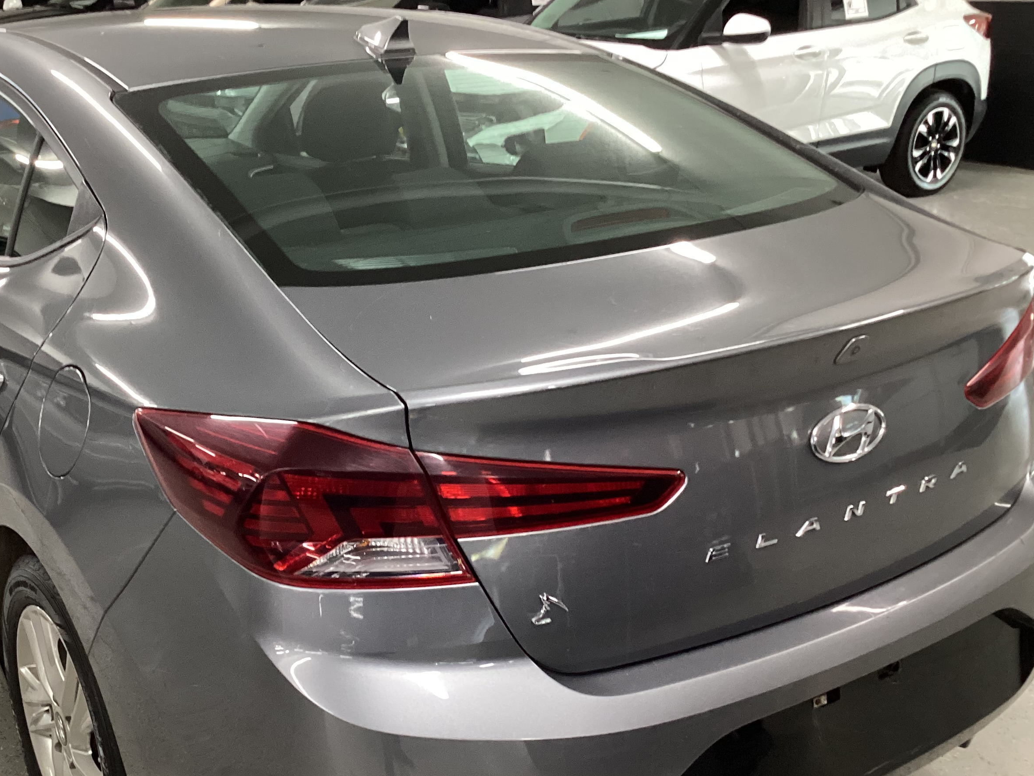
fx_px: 1285
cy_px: 474
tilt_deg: -22.9
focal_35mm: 43
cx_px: 417
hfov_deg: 43.6
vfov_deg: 33.5
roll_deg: +0.5
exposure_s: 1/33
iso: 250
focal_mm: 3.3
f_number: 2.4
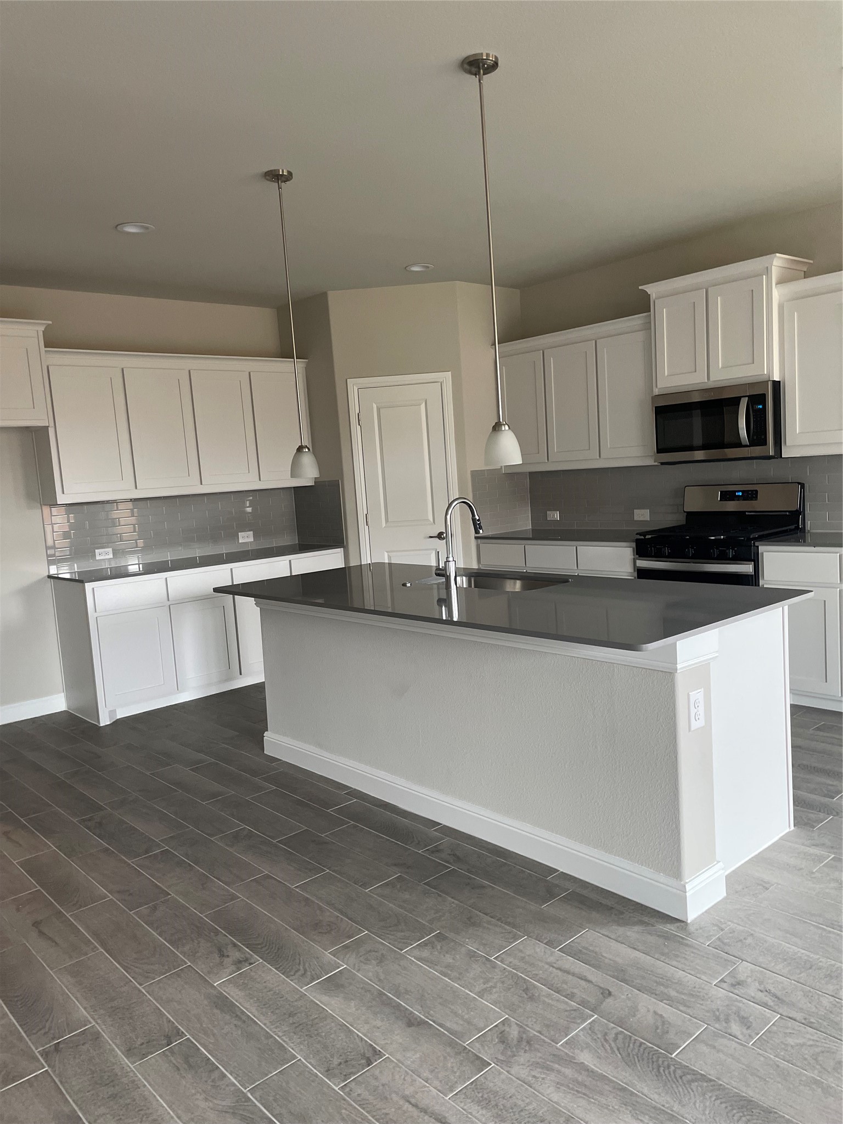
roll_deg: +4.8
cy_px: 562
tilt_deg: -4.3
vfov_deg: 67.3
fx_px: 844
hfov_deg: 53.1
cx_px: 422
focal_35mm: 26
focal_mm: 4.2
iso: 200
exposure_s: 1/60
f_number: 1.6
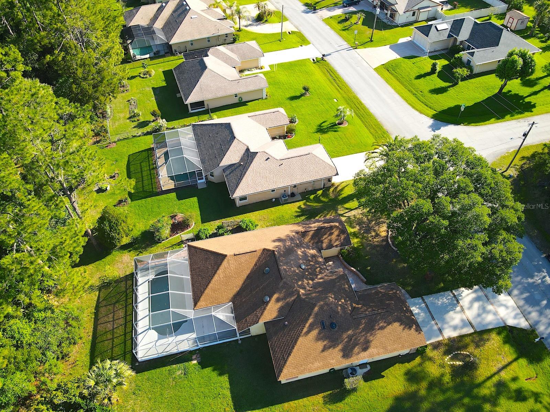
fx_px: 381
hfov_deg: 71.6
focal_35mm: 24
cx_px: 275
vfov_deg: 56.8
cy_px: 206
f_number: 2.8
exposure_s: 1/240
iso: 100
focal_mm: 4.5
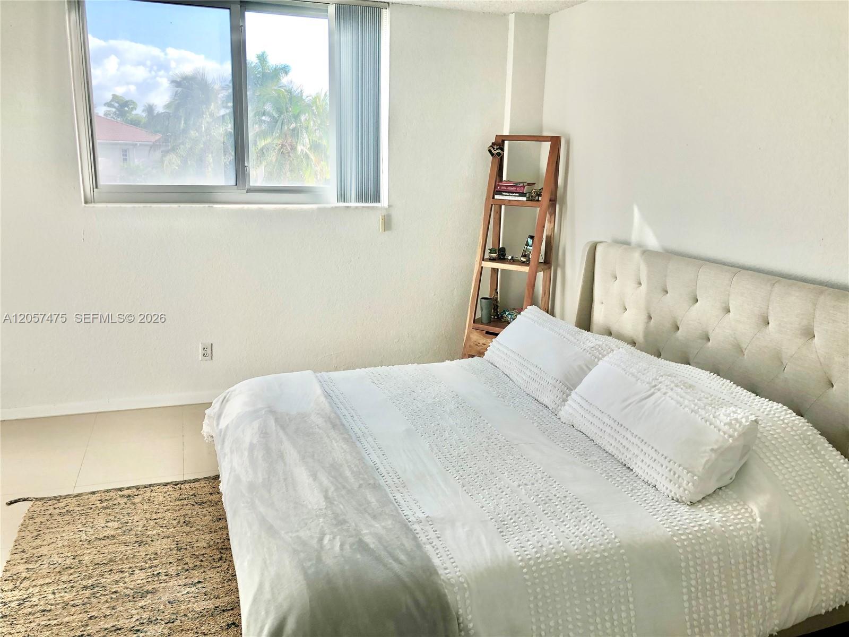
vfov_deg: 49.7
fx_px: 687
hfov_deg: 63.4
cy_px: 318
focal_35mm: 28
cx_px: 424
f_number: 1.8
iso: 25
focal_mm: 3.99
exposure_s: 1/120
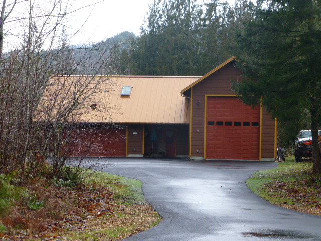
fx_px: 788
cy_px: 120
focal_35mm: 85
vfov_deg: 17.4
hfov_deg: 23.0
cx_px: 160
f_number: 5.2
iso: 320
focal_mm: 15.1
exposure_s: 1/60
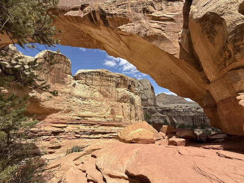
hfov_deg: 102.1
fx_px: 99
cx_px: 122
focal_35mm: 14
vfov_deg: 85.7
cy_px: 92
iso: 50
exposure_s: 1/2717
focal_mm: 2.22
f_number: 2.2
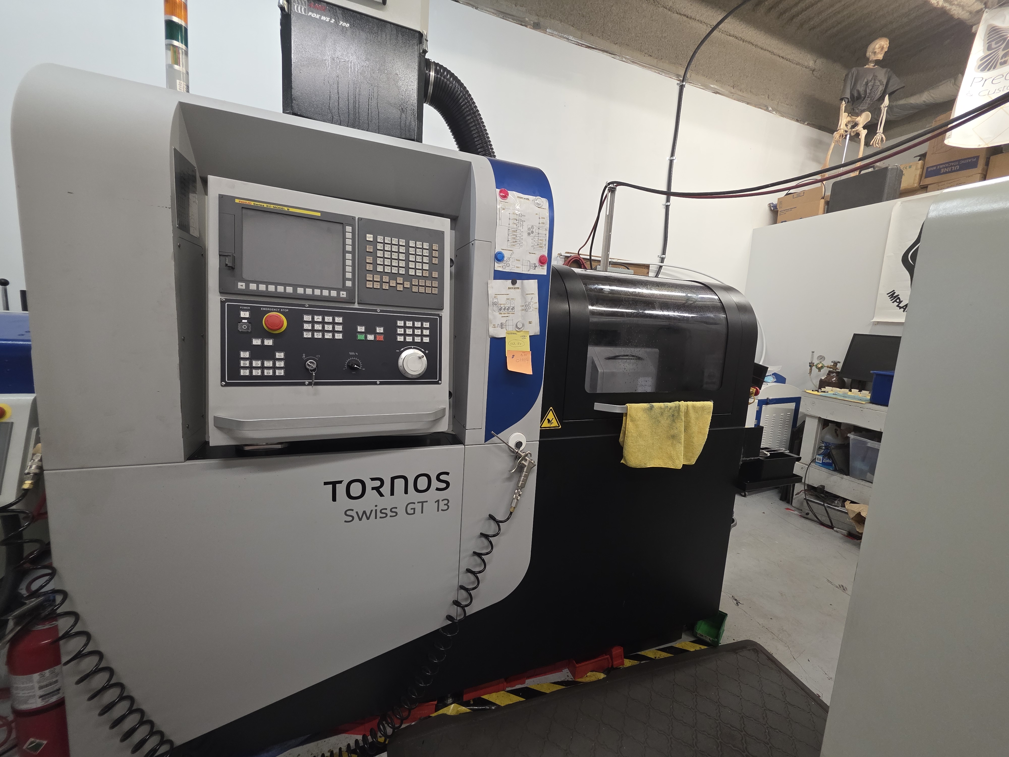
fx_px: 379
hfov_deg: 106.2
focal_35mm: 13
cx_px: 504
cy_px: 378
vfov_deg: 89.9
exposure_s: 1/60
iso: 250
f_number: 1.9
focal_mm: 2.2
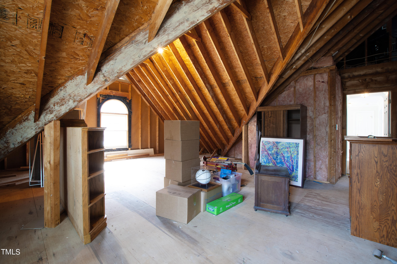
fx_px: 165
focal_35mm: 15
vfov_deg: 77.3
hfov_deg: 100.4
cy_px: 132
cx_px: 198
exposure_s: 1.6
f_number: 8
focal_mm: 10
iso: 100
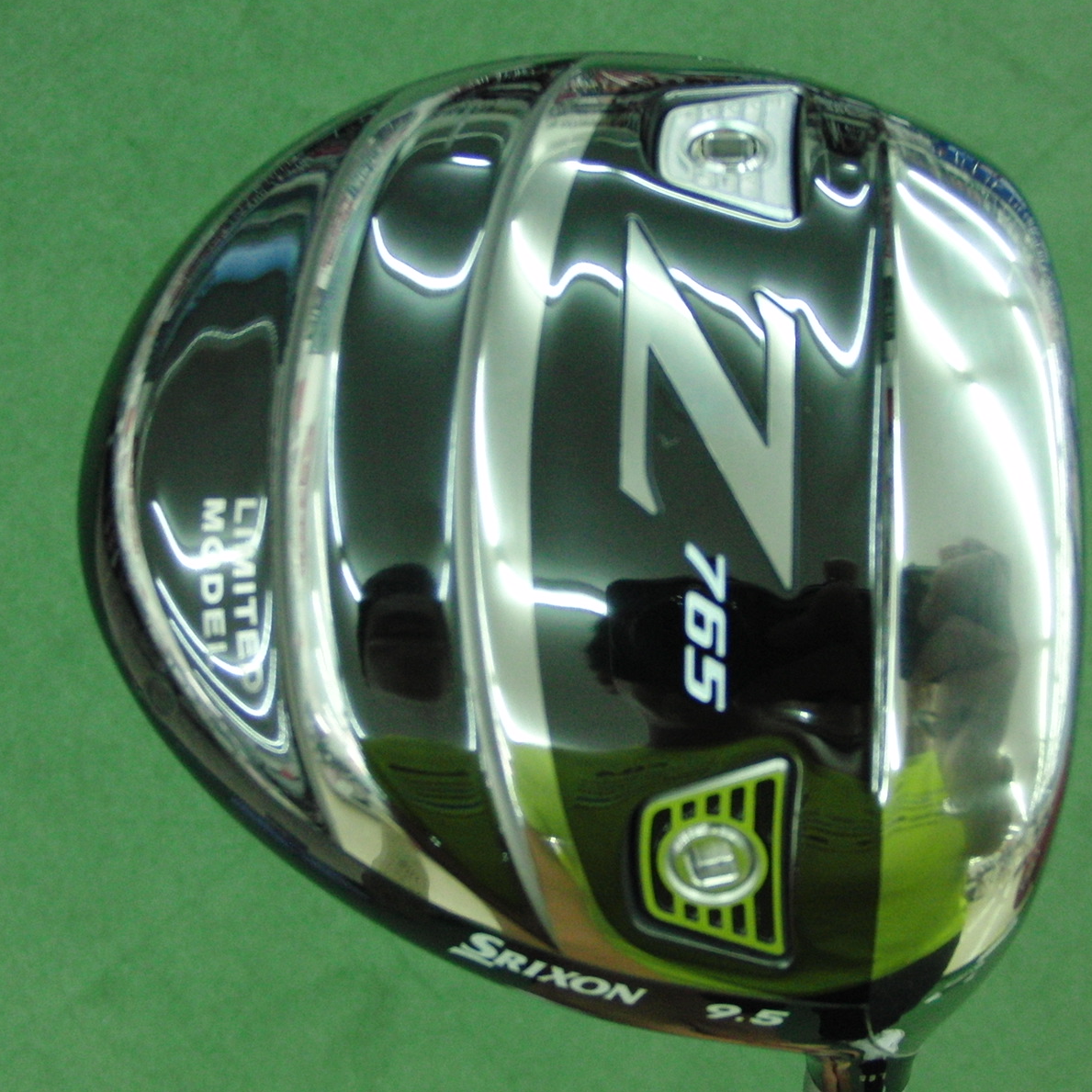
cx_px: 625
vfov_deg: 38.3
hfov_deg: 38.3
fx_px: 1570
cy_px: 546
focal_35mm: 44
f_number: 3.6
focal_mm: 6.42
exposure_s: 1/50
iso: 400
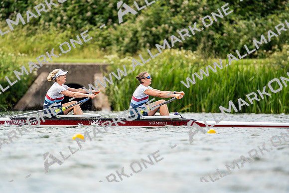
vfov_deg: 2.3
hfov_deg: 3.4
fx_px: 4818
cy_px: 96
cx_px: 144
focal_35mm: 600
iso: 640
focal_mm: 600
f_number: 6.3
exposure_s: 1/2000
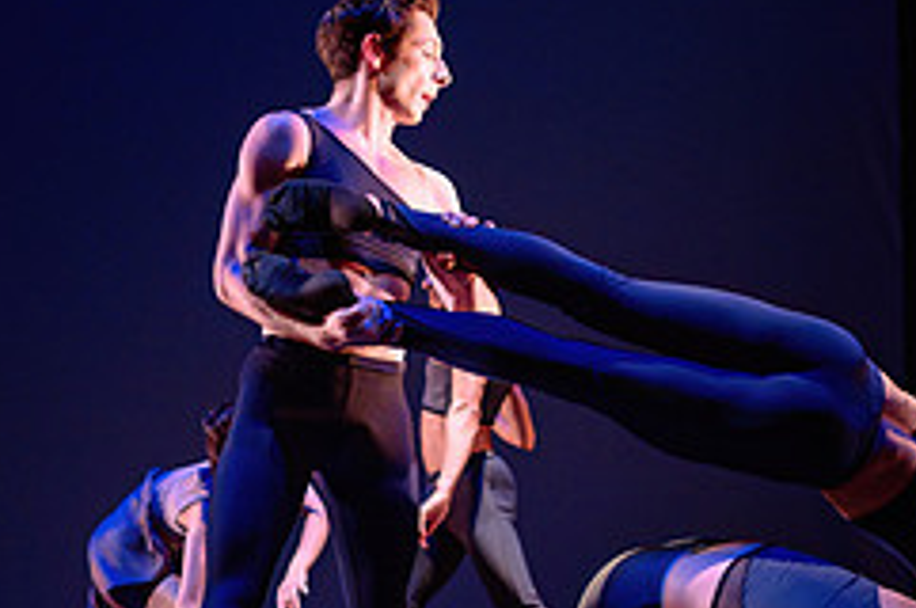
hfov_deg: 31.1
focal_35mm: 64
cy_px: 500
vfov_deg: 20.9
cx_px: 634
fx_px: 1626
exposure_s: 1/400
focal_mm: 24
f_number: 1.4
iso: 1000
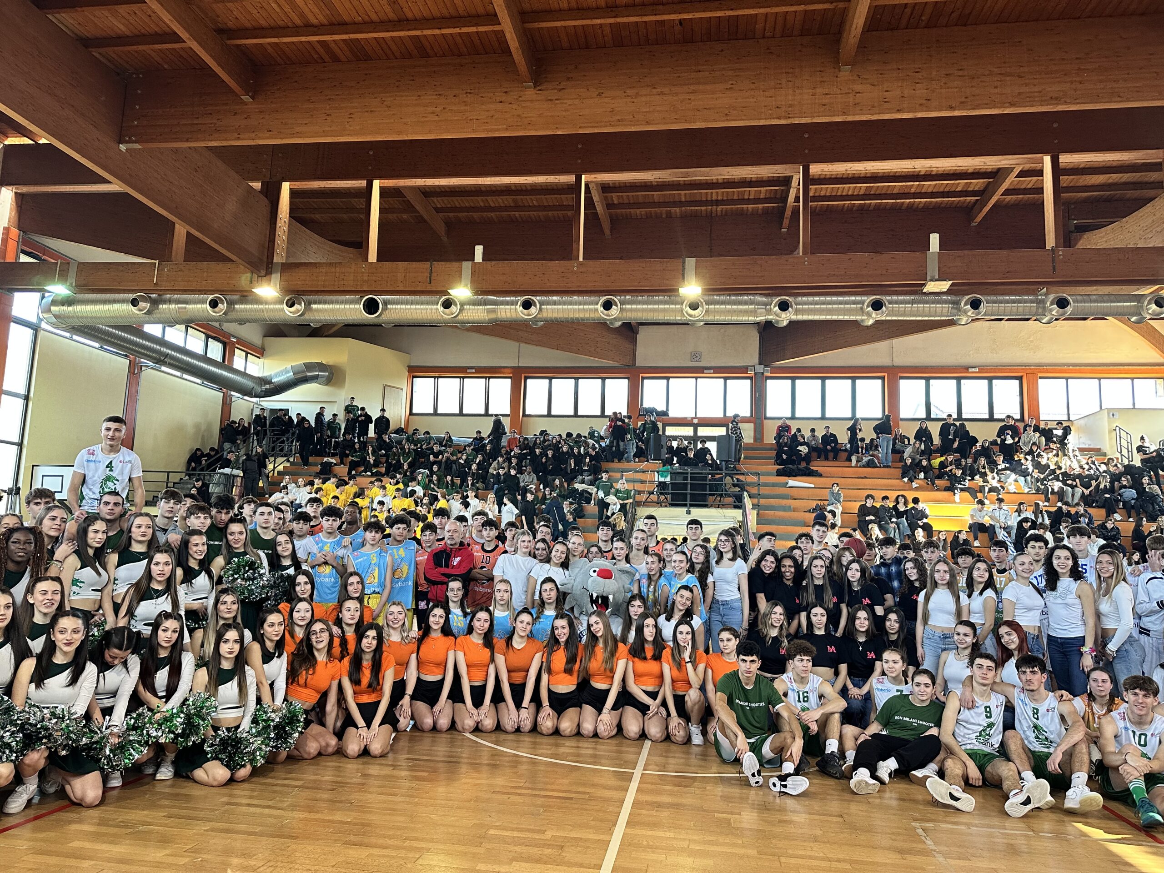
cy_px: 436
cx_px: 582
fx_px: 807
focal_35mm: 24
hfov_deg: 71.6
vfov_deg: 56.8
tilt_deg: +7.6
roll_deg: -1.7
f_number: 1.78
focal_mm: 6.86
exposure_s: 1/100
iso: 250
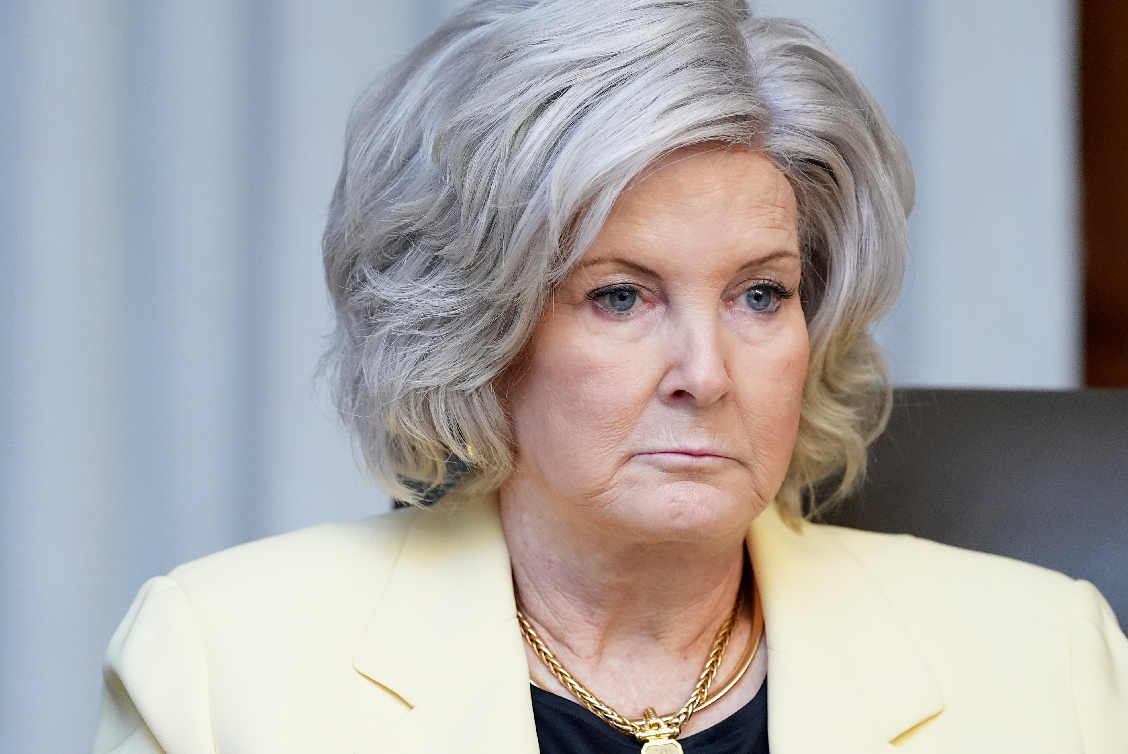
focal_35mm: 300
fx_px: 9408
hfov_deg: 6.9
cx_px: 564
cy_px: 377
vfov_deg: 4.6
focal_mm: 200
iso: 3200
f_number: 2.8
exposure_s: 1/400
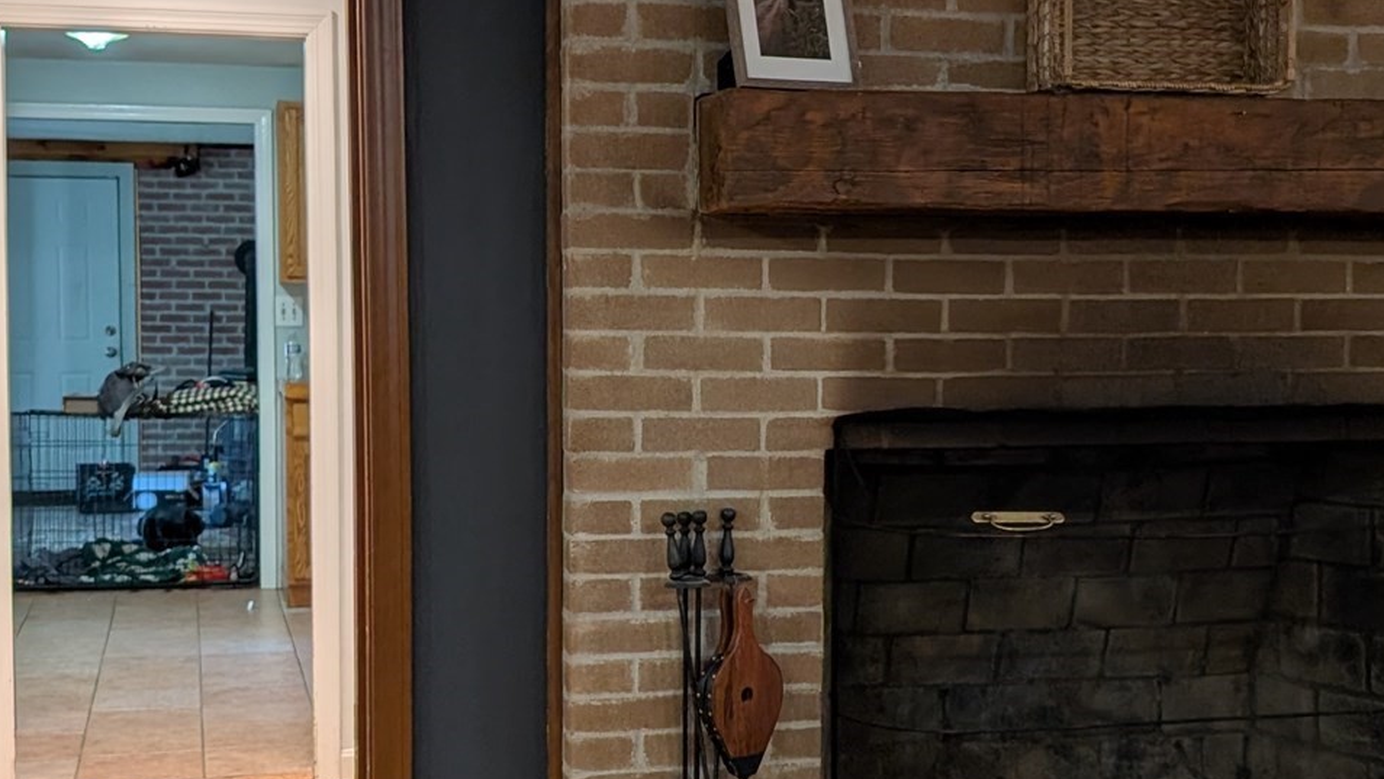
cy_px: 450
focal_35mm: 56
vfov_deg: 21.4
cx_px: 765
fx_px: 2055
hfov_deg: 37.2
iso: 21
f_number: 1.68
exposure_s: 1/60
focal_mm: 6.9
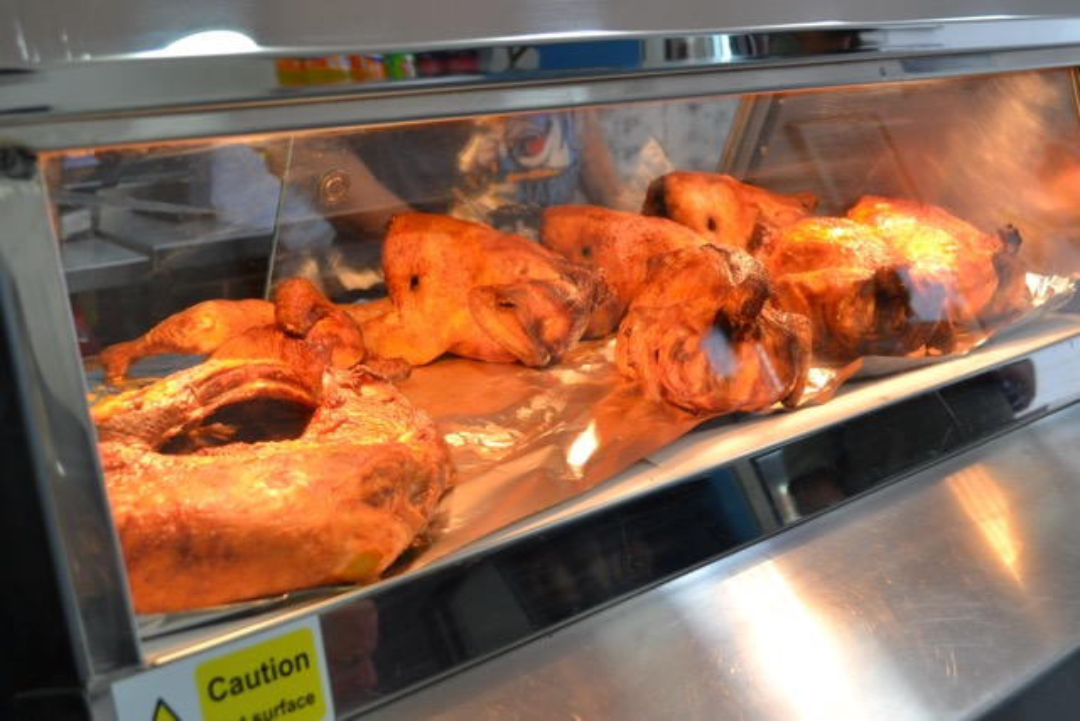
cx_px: 540
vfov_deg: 28.1
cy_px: 360
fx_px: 1440
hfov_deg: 41.1
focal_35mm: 48
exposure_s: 1/60
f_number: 5.6
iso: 400
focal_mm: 32
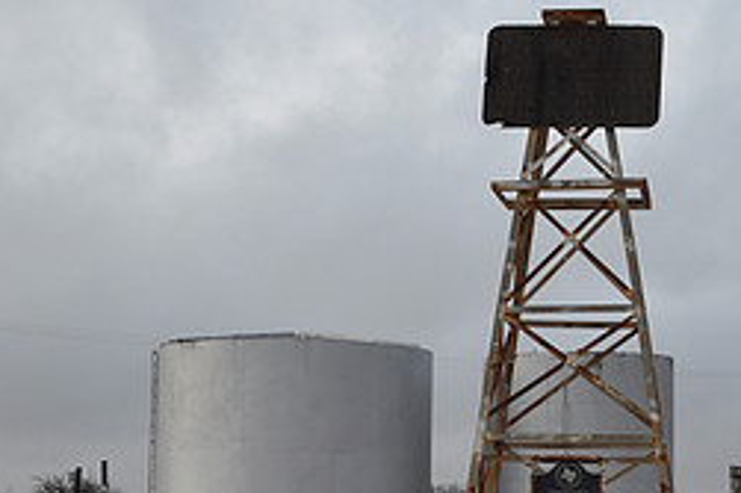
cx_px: 605
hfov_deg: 22.3
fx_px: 1851
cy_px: 329
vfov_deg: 15.1
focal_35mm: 90
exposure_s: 1/200
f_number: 7.1
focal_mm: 26
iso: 200
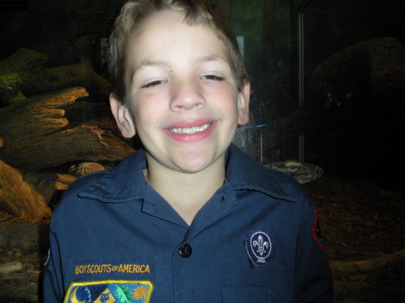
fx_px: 421
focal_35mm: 36
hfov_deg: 51.4
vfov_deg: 39.7
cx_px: 202
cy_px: 152
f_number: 3.5
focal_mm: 6.3
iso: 64
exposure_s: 1/60
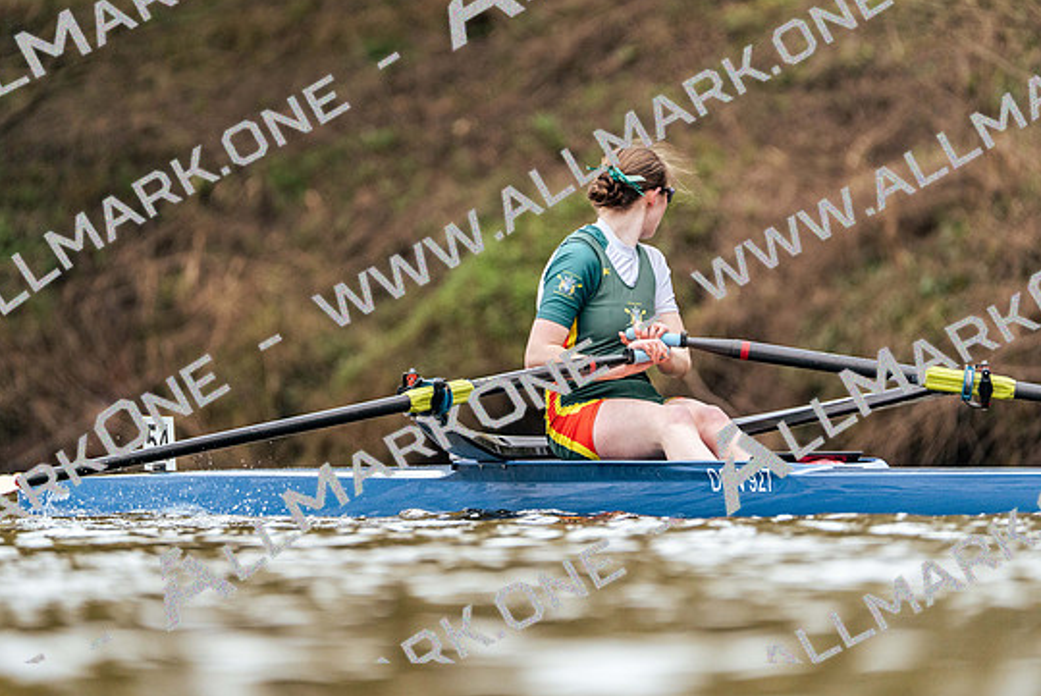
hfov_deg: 3.2
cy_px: 333
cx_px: 551
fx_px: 18637
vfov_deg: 2.1
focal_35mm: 644
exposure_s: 1/2000
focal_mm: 600
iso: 2500
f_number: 6.3
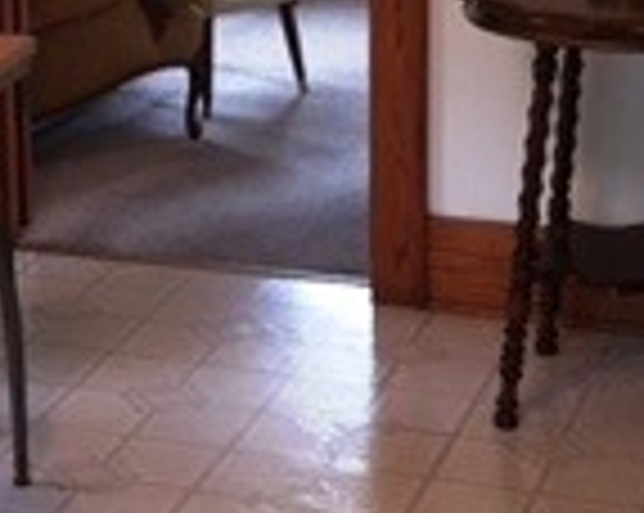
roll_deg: +0.3
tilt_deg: -7.7
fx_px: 2417
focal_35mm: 127
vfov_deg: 11.7
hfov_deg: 14.9
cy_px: -189
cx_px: 9
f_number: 2.2
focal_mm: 4.15
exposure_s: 1/30
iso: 80
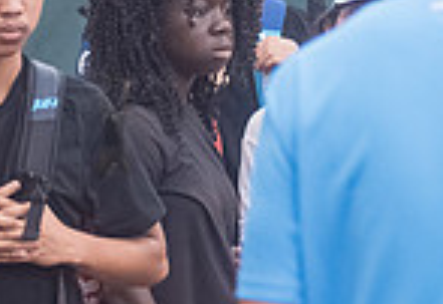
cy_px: -30
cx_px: 487
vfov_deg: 4.3
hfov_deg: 6.3
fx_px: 4012
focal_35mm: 323
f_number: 3.2
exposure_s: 1/320
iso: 6400
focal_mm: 80
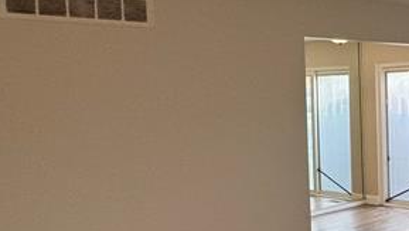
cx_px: 440
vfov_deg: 22.3
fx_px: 586
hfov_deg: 33.9
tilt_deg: -1.9
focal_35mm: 54
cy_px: 111
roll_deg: +1.8
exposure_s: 1/120
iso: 160
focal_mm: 2.22
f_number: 2.2
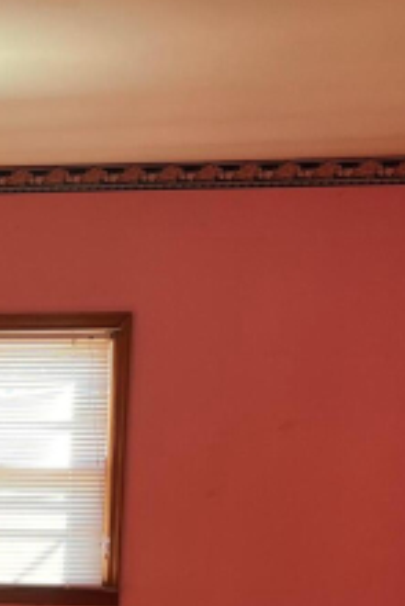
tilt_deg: -15.2
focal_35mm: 82
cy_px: 715
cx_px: -113
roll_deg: +1.3
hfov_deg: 15.9
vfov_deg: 22.9
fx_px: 1381
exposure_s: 1/120
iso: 125
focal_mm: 5.7
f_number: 1.5
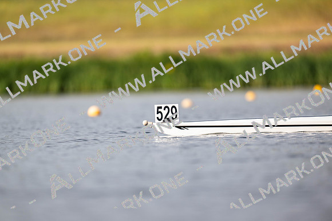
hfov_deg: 3.4
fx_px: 5534
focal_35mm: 600
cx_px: 166
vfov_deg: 2.3
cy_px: 110
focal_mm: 600
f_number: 4
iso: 140
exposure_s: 1/2500
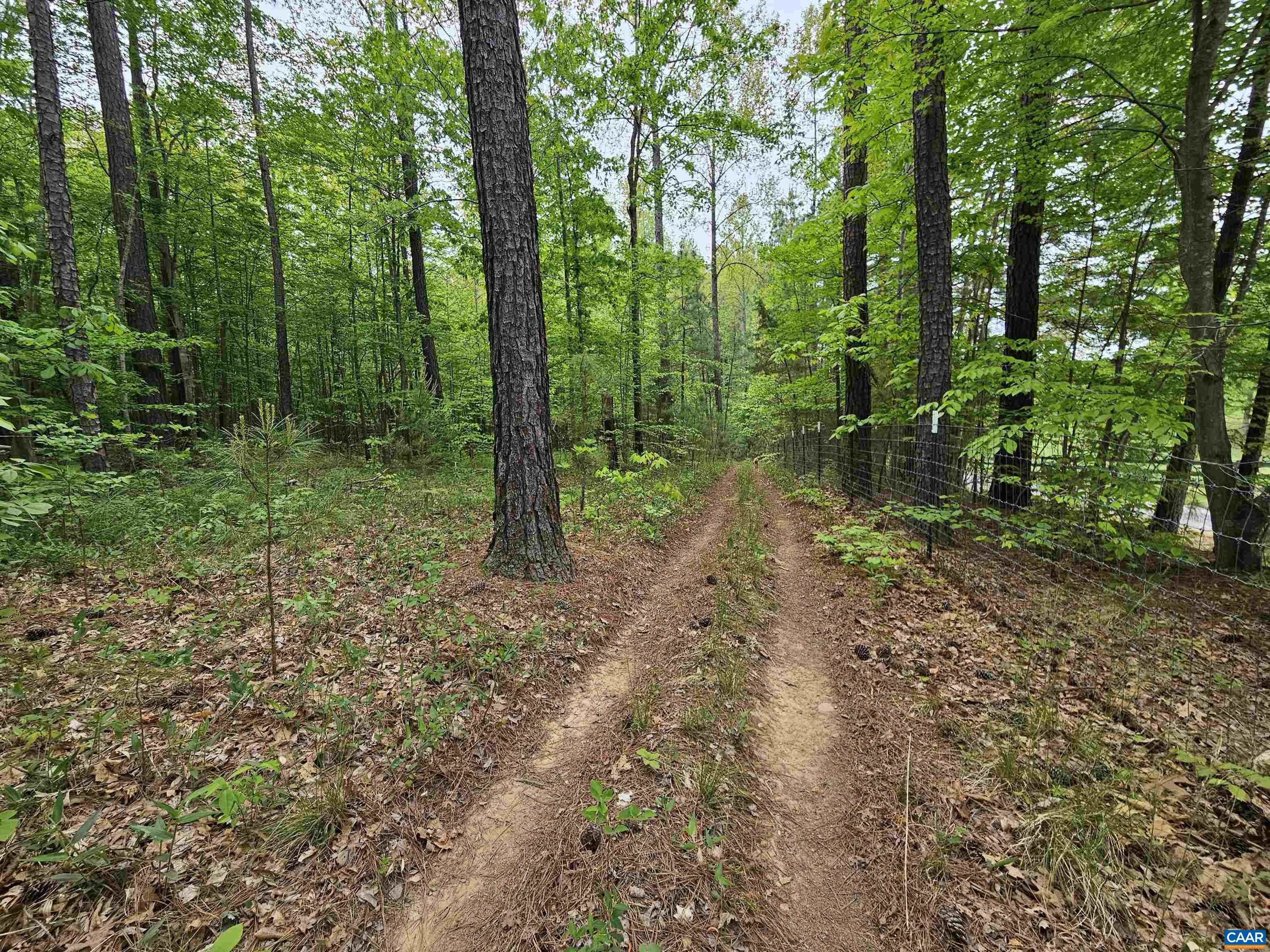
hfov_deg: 106.2
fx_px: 477
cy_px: 476
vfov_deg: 89.9
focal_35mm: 13
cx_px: 635
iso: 50
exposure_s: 1/334
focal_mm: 2.2
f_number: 2.2
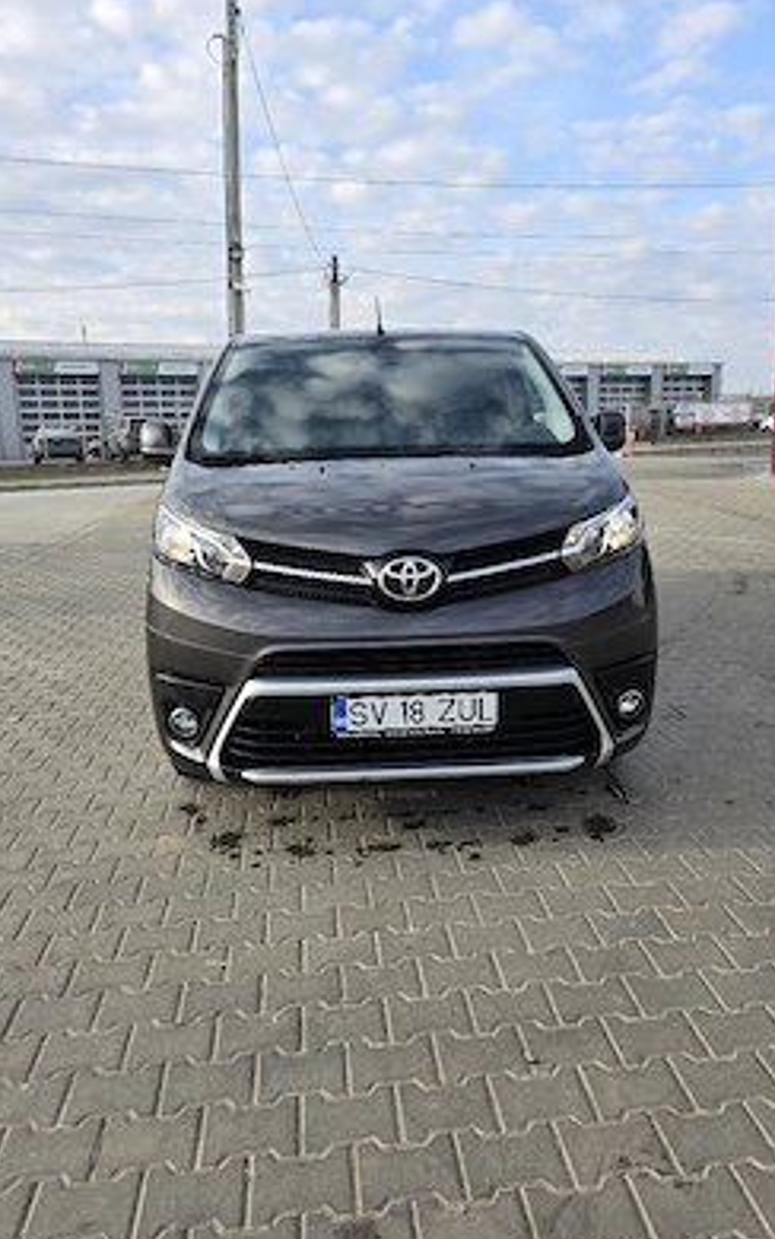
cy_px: 623
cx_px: 375
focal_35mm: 25
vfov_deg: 72.5
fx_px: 844
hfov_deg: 49.3
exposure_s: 1/222
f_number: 1.7
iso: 12
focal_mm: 6.3
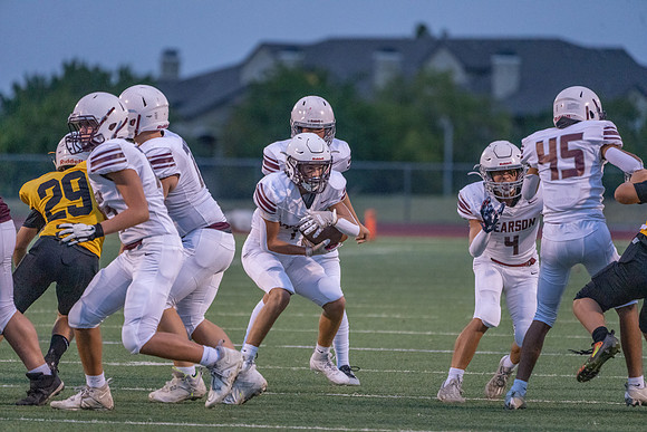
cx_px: 324
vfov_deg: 3.4
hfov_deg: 5.2
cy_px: 216
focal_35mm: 400
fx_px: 7190
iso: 8000
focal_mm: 400
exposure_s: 1/1000
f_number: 5.6
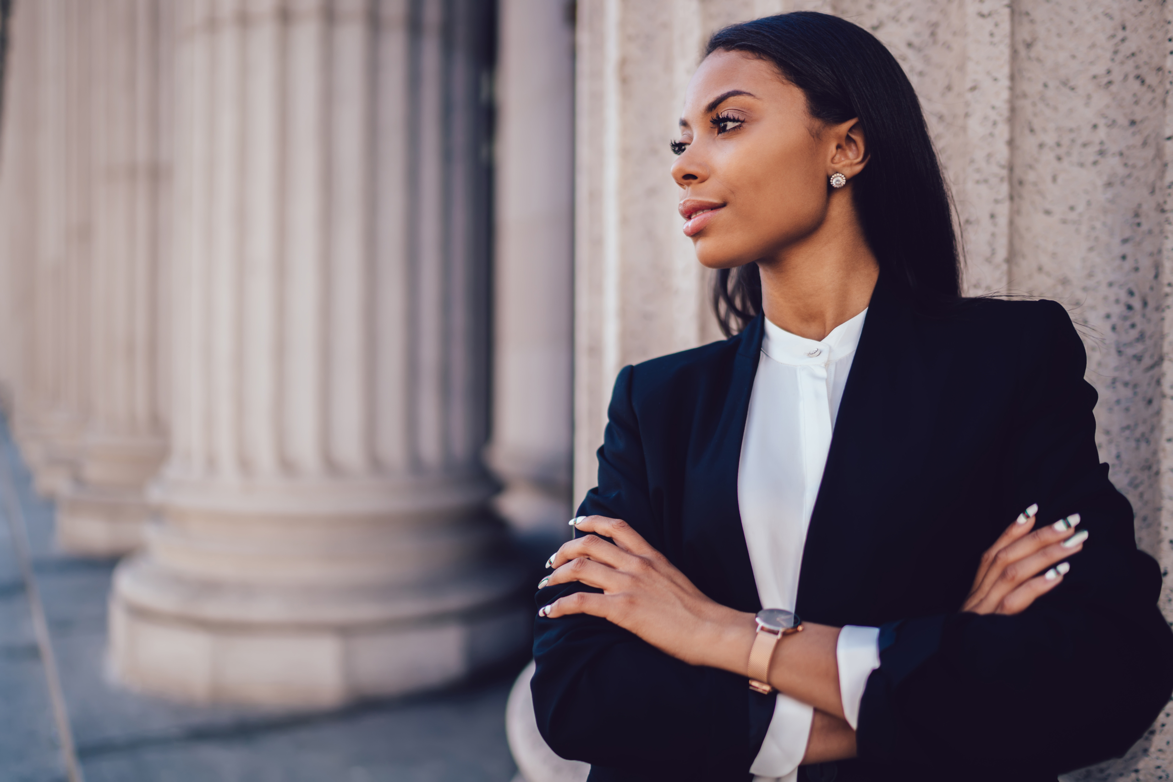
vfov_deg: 37.9
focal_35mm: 35
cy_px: 391
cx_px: 586
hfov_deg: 54.4
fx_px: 1141
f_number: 1.4
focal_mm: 35
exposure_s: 1/800
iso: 160
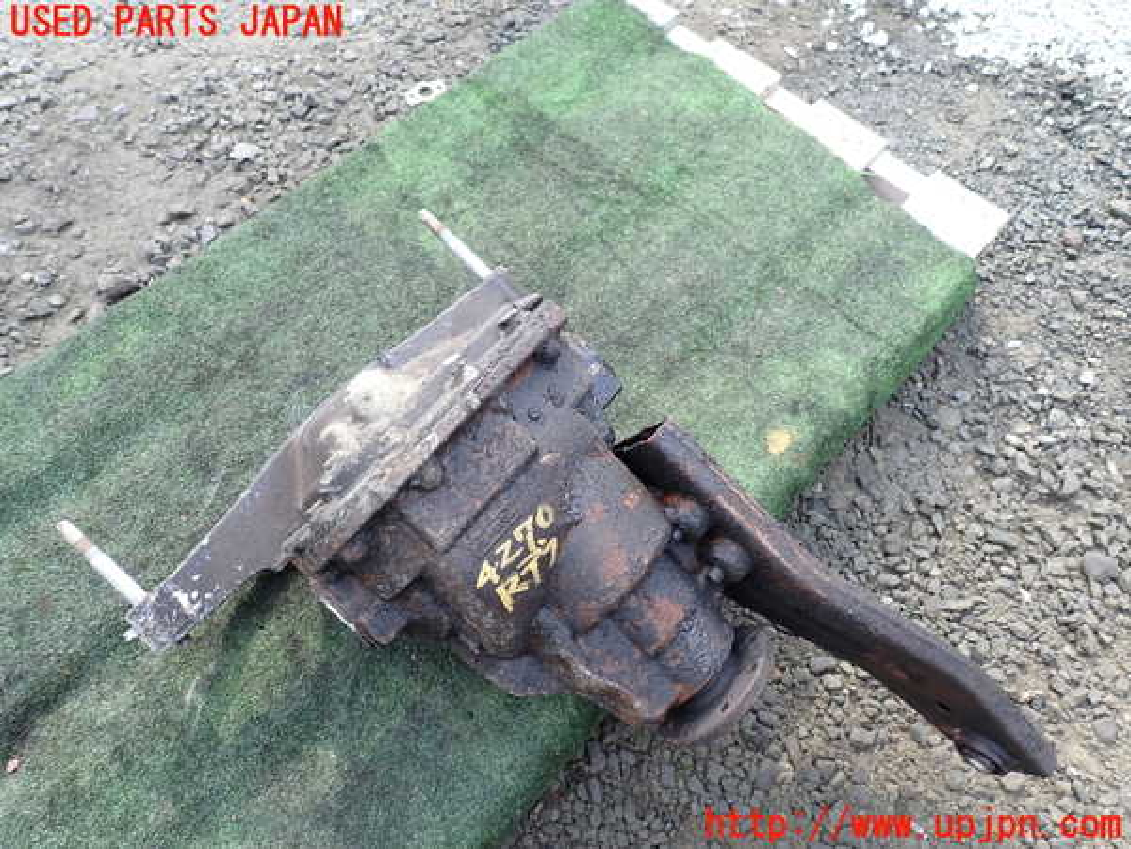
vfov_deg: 54.9
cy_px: 424
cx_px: 566
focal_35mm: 25
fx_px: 817
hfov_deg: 69.4
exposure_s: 1/100
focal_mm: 4.5
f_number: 2.8
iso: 100
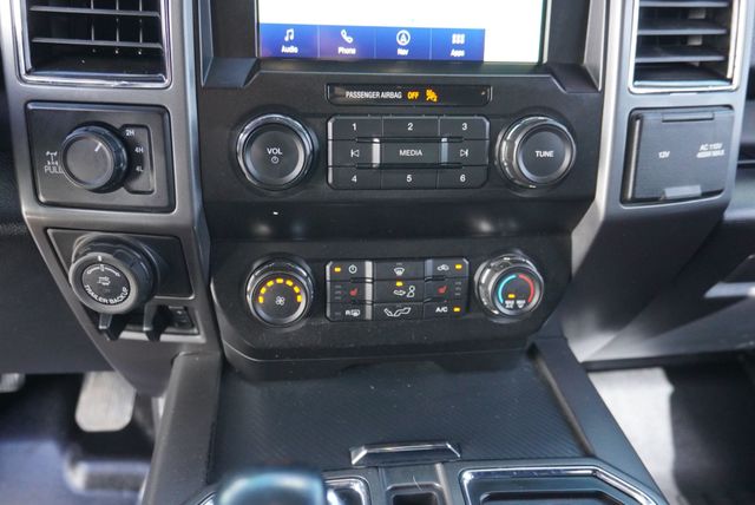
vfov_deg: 43.7
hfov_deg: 61.9
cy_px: 252
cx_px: 378
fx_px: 630
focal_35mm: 30
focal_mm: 20
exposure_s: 1/160
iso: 2000
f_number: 4
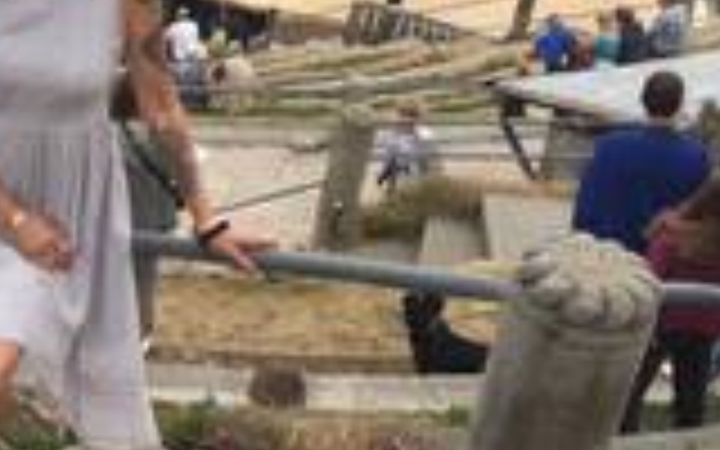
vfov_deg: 14.2
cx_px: -126
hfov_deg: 21.1
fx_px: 1805
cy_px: 126
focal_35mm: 92
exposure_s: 1/1364
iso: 32
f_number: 2.2
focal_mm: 4.15
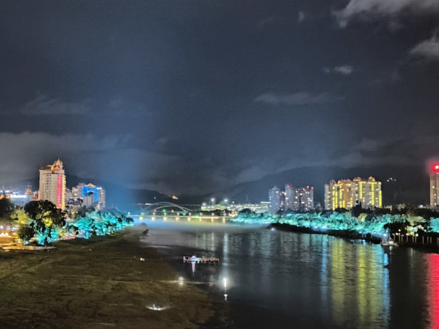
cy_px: 159
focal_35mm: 57
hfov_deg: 33.6
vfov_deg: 25.6
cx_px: 165
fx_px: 723
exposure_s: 1/6.67
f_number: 1.7
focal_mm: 5.35
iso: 10000
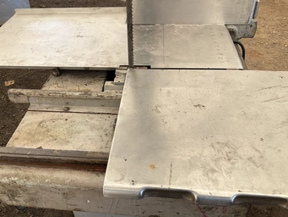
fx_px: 283
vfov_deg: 41.8
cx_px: 125
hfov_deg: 53.8
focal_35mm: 34
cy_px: 114
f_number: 1.8
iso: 16
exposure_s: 1/122
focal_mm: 3
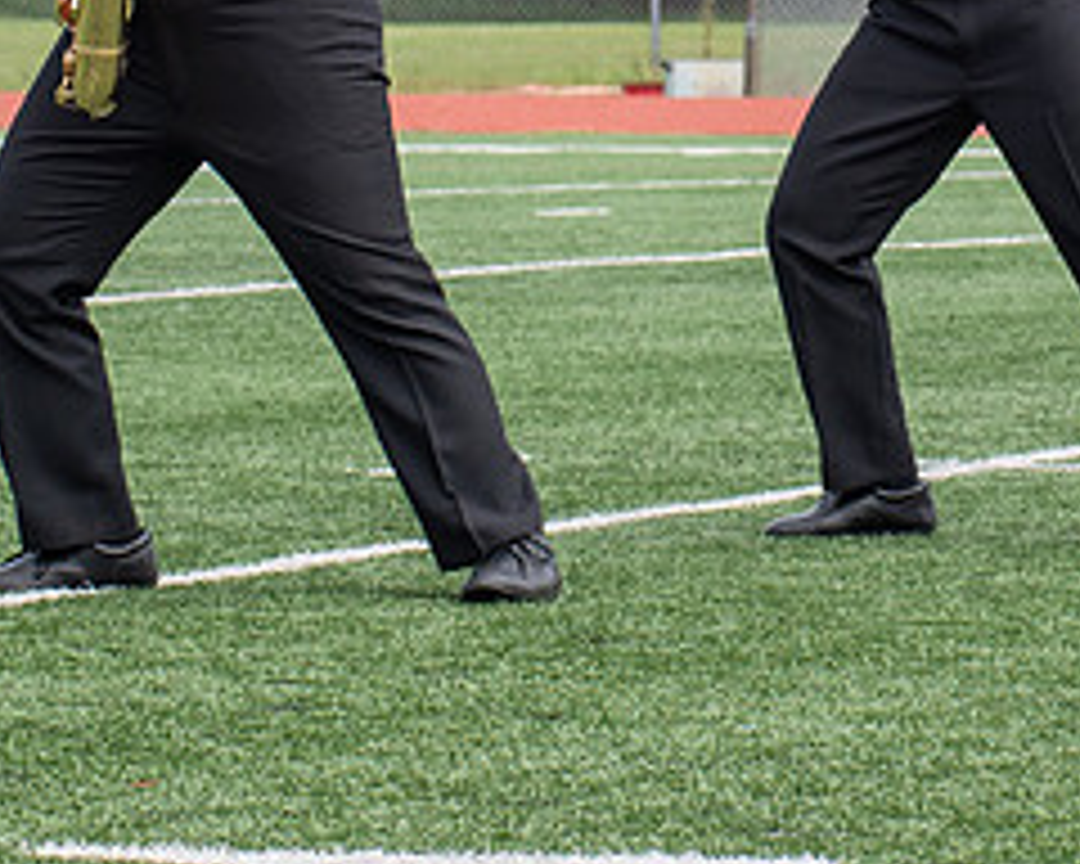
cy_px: -752
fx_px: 11443
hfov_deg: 5.4
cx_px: 983
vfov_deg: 4.3
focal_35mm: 358
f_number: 5.6
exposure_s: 1/640
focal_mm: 80
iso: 200
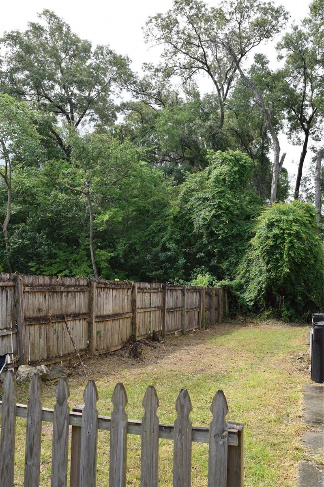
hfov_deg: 39.9
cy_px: 244
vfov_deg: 57.2
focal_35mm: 33
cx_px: 162
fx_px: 446
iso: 200
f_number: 8
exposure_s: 1/250
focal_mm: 22
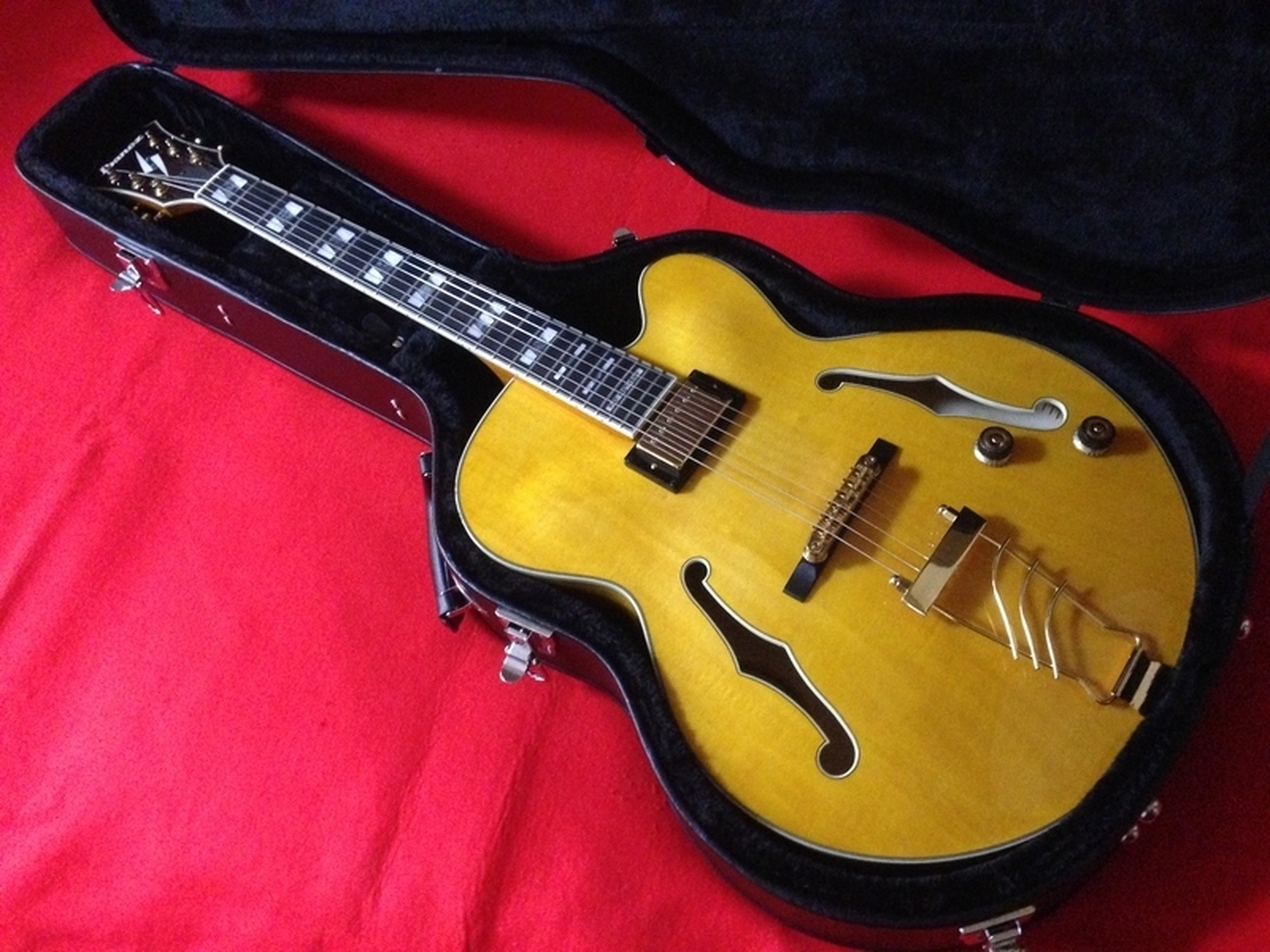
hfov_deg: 55.4
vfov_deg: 42.9
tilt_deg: -56.0
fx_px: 1211
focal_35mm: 33
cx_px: 635
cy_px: 476
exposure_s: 1/17
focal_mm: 4.12
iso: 800
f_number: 2.4
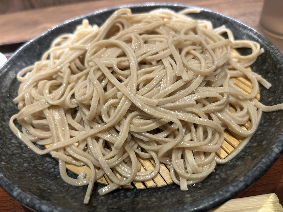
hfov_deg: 67.3
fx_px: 213
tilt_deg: -43.7
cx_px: 142
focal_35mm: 26
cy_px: 106
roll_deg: +8.7
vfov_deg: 53.1
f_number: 1.5
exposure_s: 1/50
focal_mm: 5.7
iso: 80
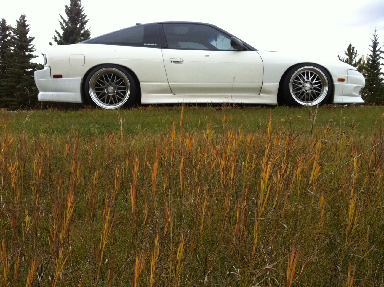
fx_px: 388
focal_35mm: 35
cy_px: 144
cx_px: 192
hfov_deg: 52.7
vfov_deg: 40.6
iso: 80
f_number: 2.8
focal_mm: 3.85
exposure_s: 1/205
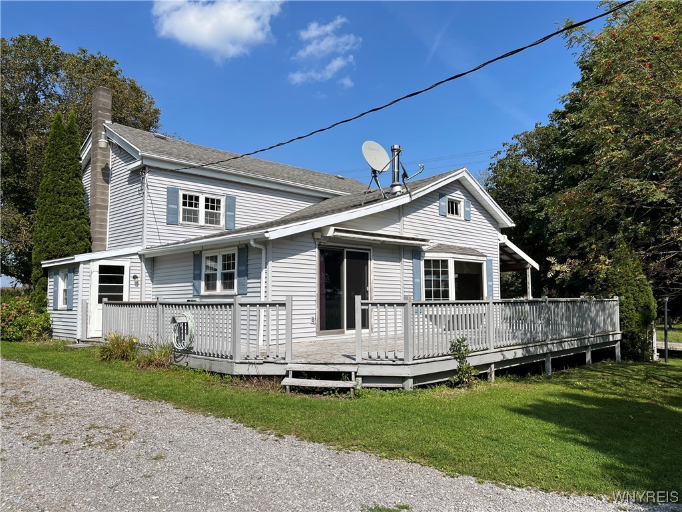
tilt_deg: +4.2
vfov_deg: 53.1
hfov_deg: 67.3
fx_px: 512
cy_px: 256
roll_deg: -0.1
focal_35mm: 26
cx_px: 341
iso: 50
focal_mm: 5.1
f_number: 1.6
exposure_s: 1/4651
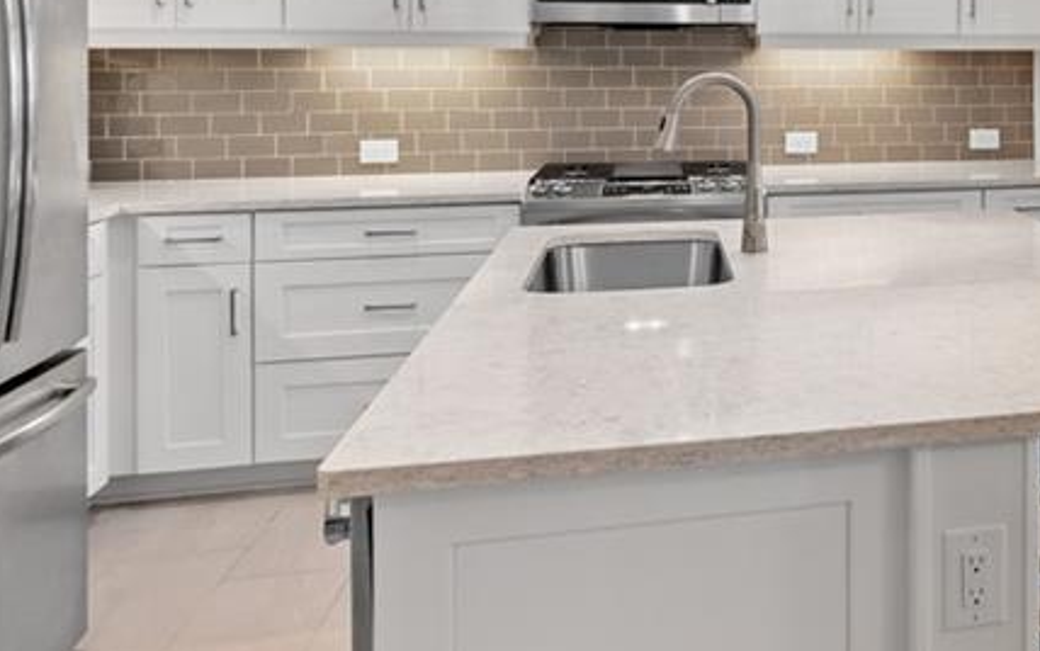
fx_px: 1106
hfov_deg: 45.2
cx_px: 955
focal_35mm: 39
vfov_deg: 31.2
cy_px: 56
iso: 400
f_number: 8
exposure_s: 1/25
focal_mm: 16
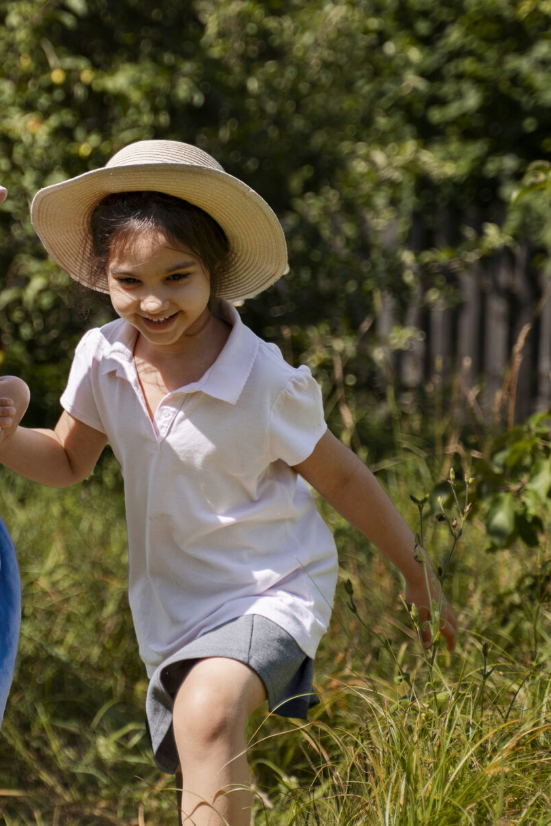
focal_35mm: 139
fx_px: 3190
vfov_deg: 14.7
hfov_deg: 9.8
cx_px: 34
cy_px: 315
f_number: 2.8
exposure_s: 1/2500
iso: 320
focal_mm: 66
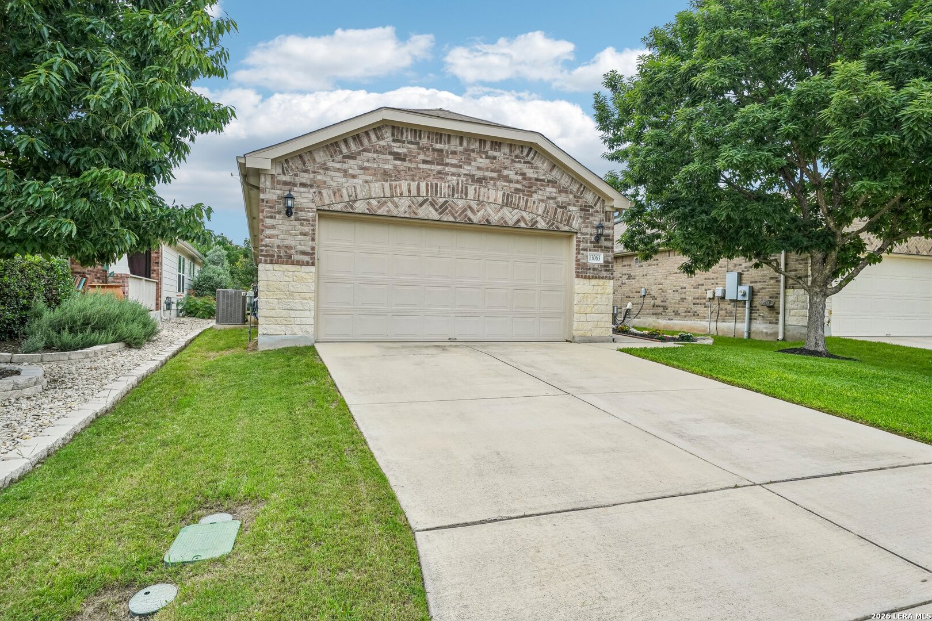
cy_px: 310
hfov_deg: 84.0
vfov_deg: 61.9
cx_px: 466
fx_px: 518
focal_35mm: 20
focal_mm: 20
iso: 800
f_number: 8
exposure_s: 1/1600
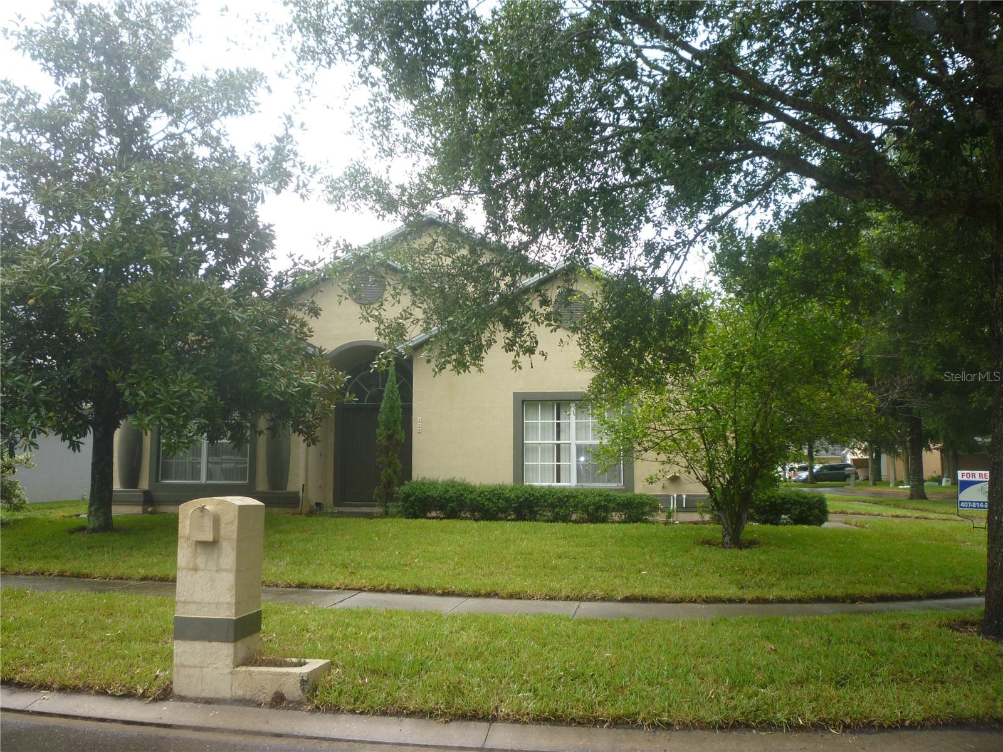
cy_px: 376
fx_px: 840
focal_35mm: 29
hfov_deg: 61.7
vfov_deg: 48.2
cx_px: 502
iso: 100
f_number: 3.3
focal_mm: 5.2
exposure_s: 1/125
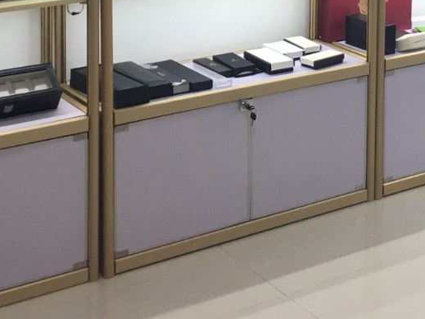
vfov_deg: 15.3
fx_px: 1105
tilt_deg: -3.8
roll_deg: +0.4
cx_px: 420
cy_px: -143
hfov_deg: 21.1
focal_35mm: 90
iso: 25
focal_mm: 4.15
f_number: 2.2
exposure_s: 1/33
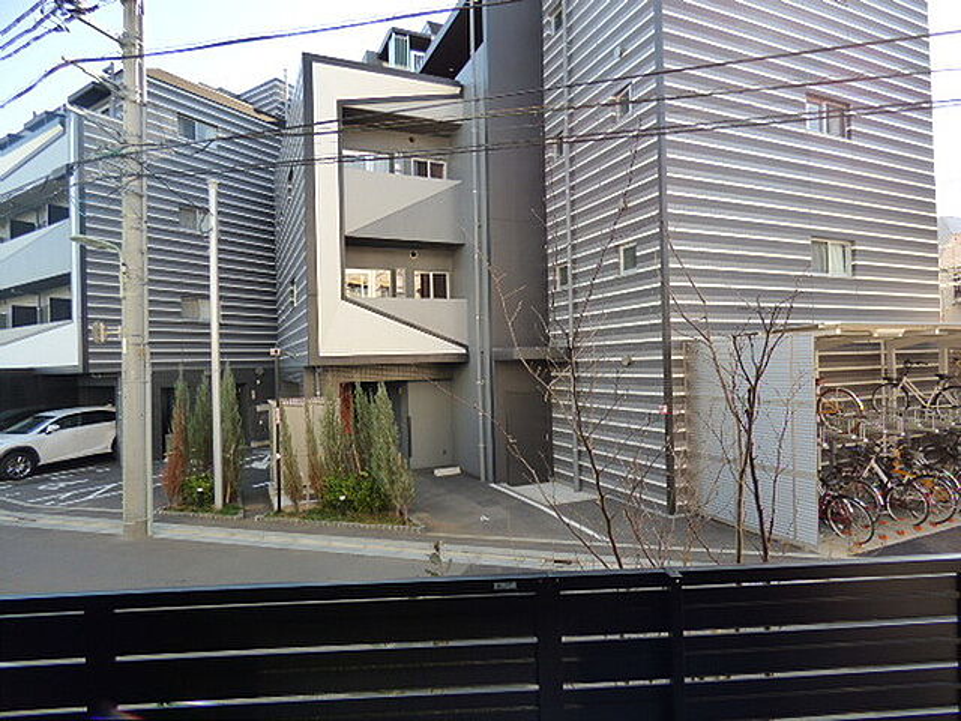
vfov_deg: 66.0
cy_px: 360
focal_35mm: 20
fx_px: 555
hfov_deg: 81.7
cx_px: 480
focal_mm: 3.58
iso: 200
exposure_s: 1/320
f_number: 2.8
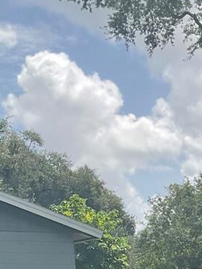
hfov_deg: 14.5
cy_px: 404
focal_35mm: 98
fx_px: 763
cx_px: 254
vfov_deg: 17.9
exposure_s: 1/1626
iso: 16
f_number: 1.8
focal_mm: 3
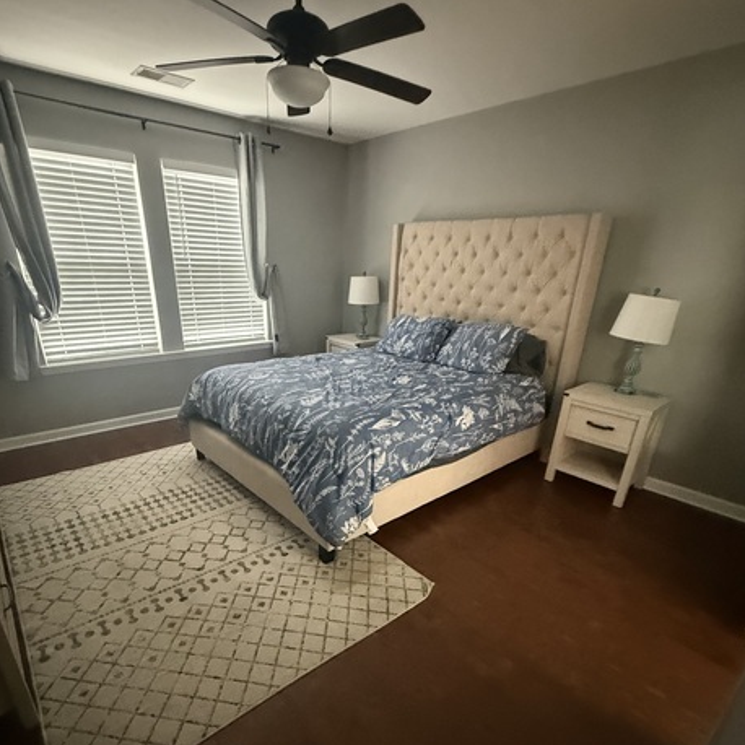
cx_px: 348
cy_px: 451
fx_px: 438
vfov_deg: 79.7
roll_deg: -2.9
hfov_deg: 80.6
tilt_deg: -20.6
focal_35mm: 18
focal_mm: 2.22
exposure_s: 1/30
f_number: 2.2
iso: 1250
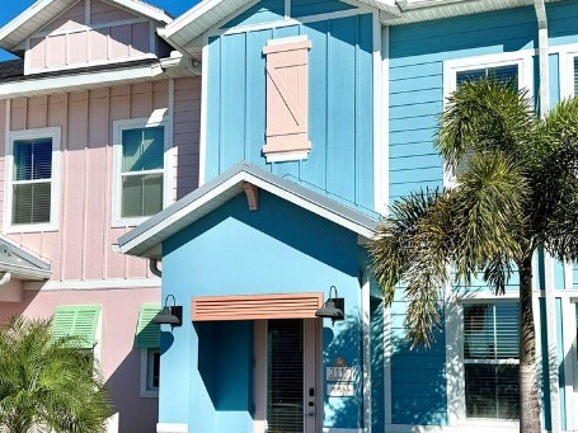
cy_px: 260
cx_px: 282
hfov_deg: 35.6
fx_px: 901
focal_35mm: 54
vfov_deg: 27.0
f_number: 1.78
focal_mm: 6.76
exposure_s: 1/11905
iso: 80
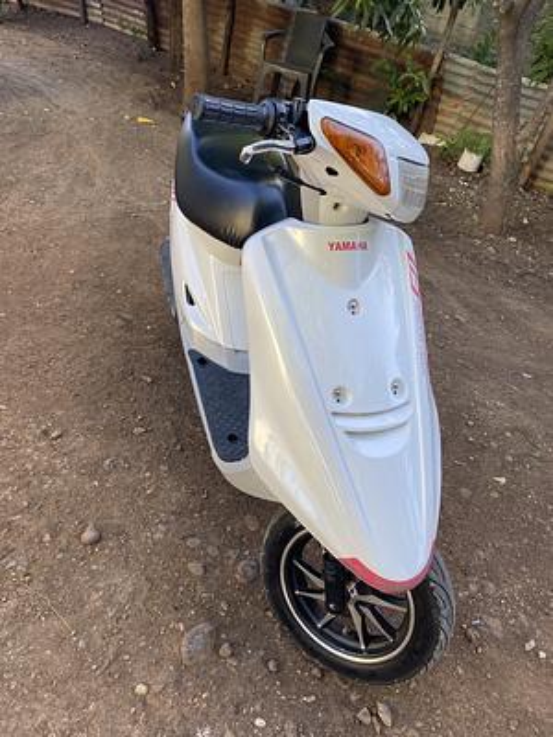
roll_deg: -7.9
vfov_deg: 67.3
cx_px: 276
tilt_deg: -35.0
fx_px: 554
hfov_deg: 53.1
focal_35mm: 26
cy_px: 368
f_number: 1.8
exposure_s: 1/150
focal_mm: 4.25
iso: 32
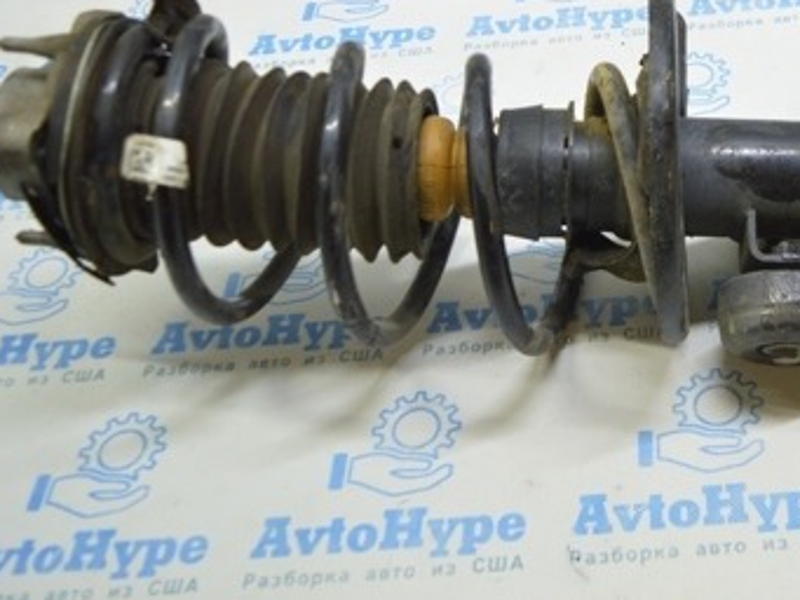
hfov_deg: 34.4
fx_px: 1248
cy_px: 118
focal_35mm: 54
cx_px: 645
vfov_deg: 26.5
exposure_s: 1/40
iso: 400
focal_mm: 20
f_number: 3.8
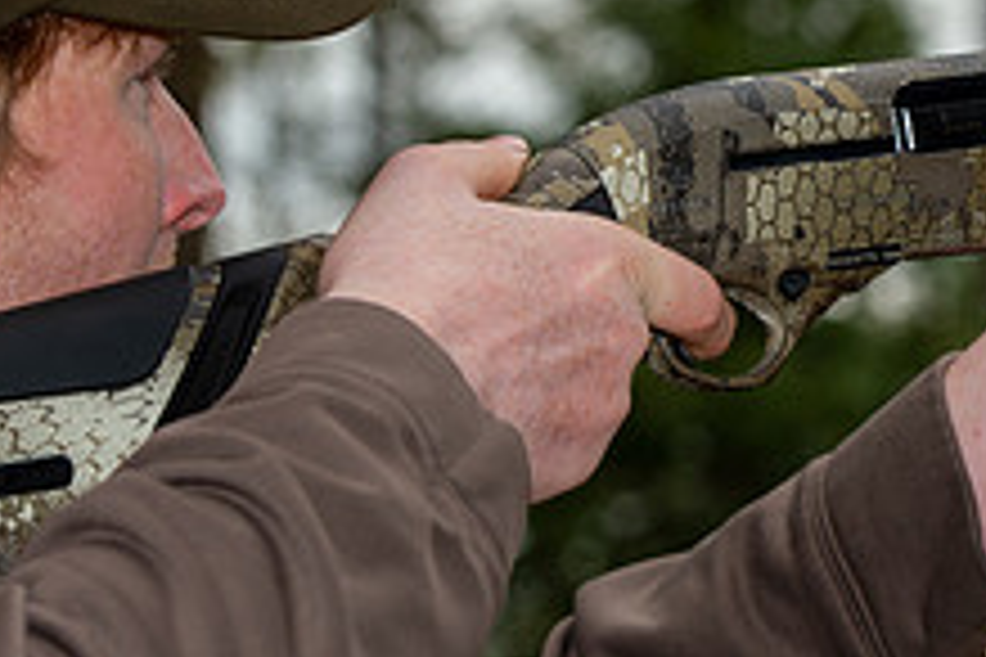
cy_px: 54
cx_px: 1171
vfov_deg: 4.9
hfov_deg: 7.4
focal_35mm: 278
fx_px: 7614
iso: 320
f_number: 7.1
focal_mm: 105
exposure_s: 1/250
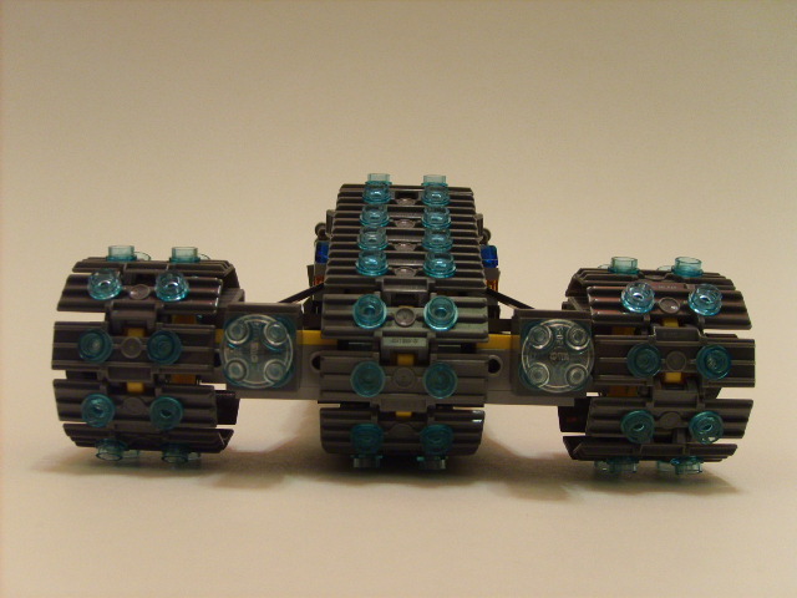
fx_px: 806
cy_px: 299
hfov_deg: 52.6
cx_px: 398
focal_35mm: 35
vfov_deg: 40.7
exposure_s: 1/1.43
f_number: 2.8
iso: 140
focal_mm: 5.8
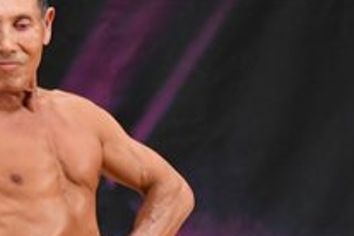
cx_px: 49
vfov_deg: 1.1
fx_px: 12694
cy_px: 251
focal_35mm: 1291
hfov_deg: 1.6
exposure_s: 1/400
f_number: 5.6
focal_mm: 230
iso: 3200
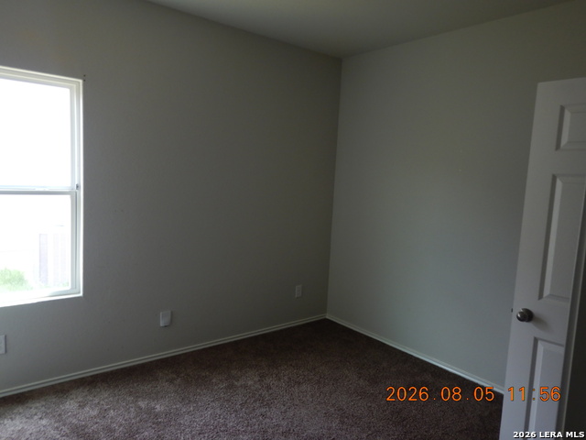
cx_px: 293
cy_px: 220
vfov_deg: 56.8
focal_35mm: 24
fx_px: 406
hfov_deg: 71.6
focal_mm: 4.3
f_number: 2.8
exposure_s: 1/30
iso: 125
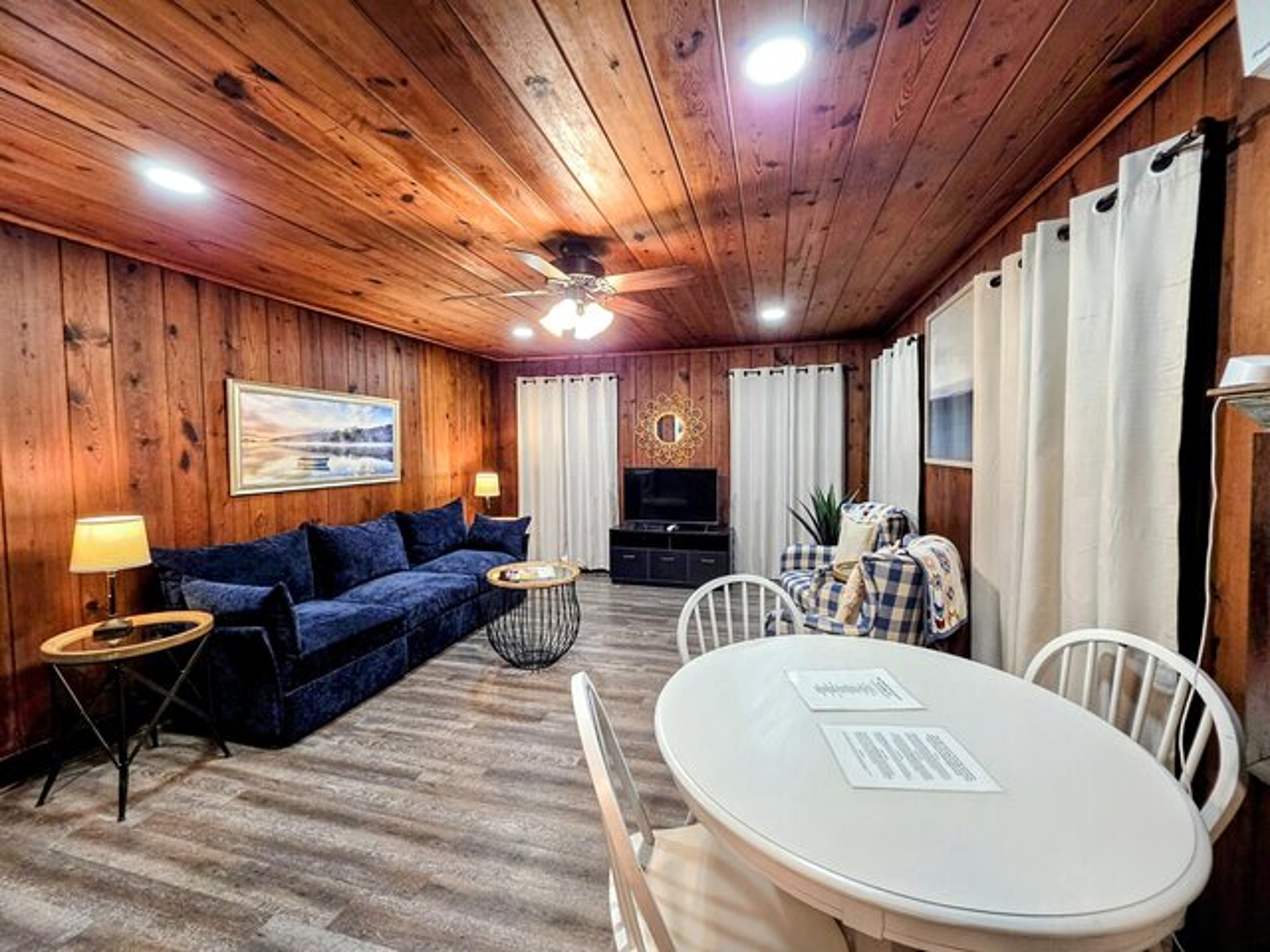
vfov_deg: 89.9
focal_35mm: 13
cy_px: 476
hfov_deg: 106.2
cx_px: 635
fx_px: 477
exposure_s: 1/60
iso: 250
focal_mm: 2.2
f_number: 1.9
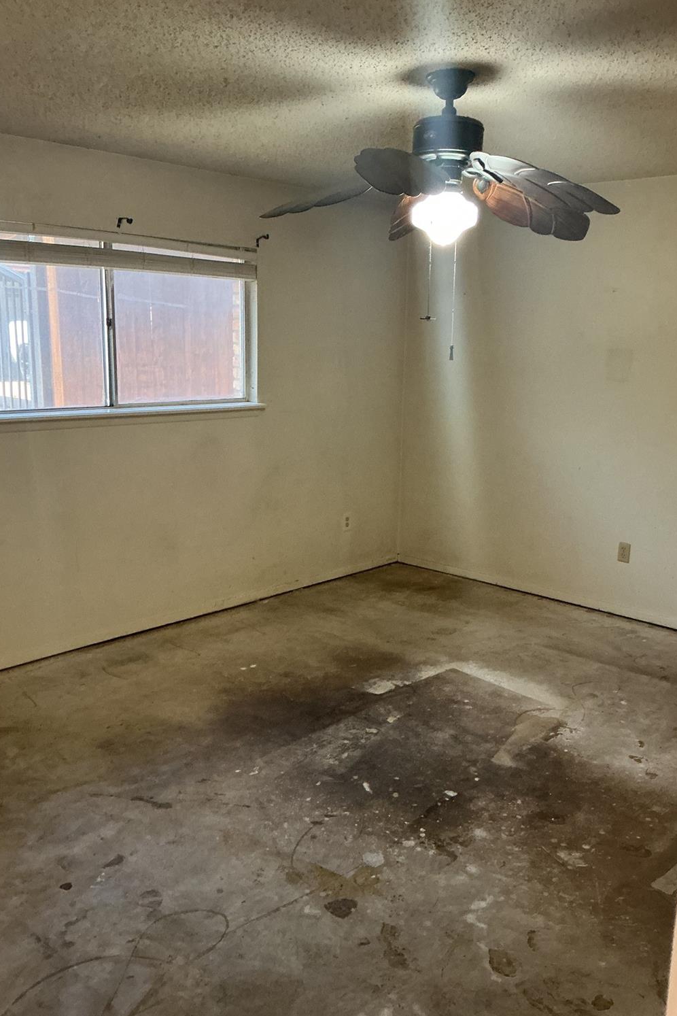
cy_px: 498
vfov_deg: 60.3
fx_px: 874
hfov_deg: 42.3
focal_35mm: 31
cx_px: 332
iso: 200
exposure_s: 1/60
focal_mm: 3
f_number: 1.8
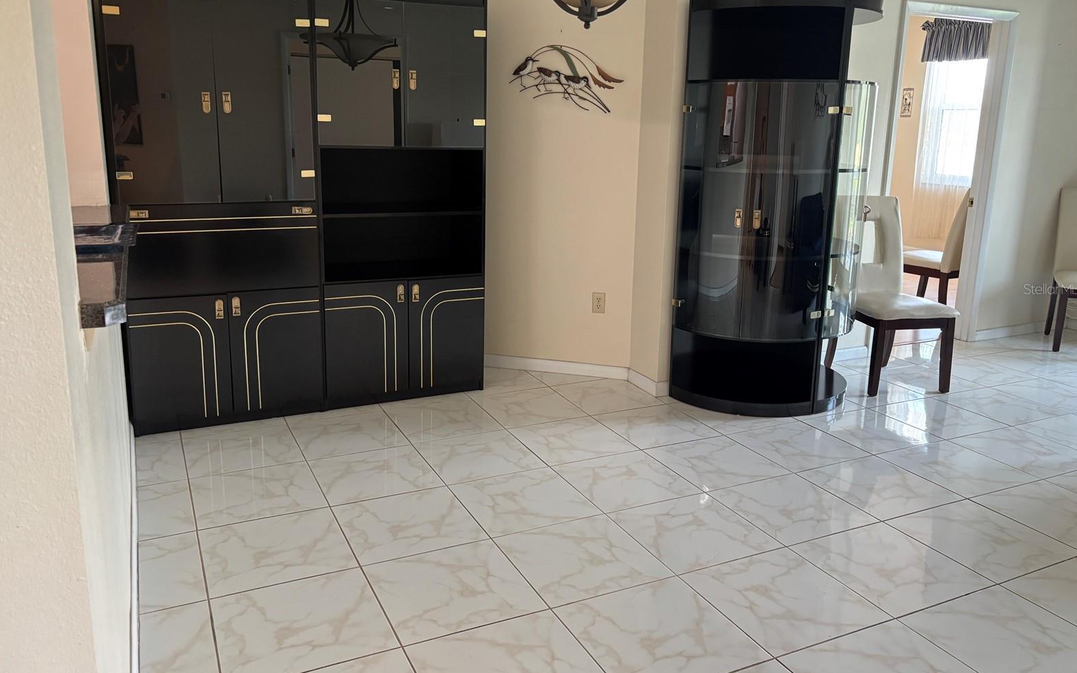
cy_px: 289
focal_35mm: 28
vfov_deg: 44.4
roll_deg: -1.1
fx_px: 822
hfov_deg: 66.5
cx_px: 541
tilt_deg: -12.0
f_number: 1.6
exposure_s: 1/60
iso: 200
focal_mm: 5.96
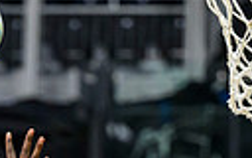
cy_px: 413
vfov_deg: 2.0
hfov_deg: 3.1
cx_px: 46
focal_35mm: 670
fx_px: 4601
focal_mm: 125
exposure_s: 1/1000
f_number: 2.8
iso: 4000
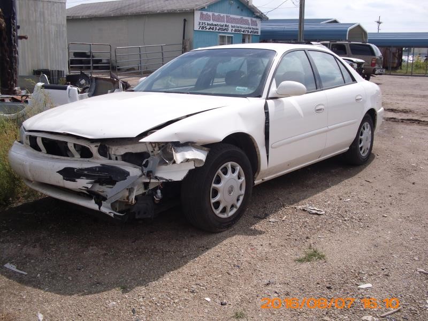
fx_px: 445
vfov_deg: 39.7
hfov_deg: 51.4
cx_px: 214
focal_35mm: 36
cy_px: 160
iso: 80
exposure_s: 1/250
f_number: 7.8
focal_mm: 6.3
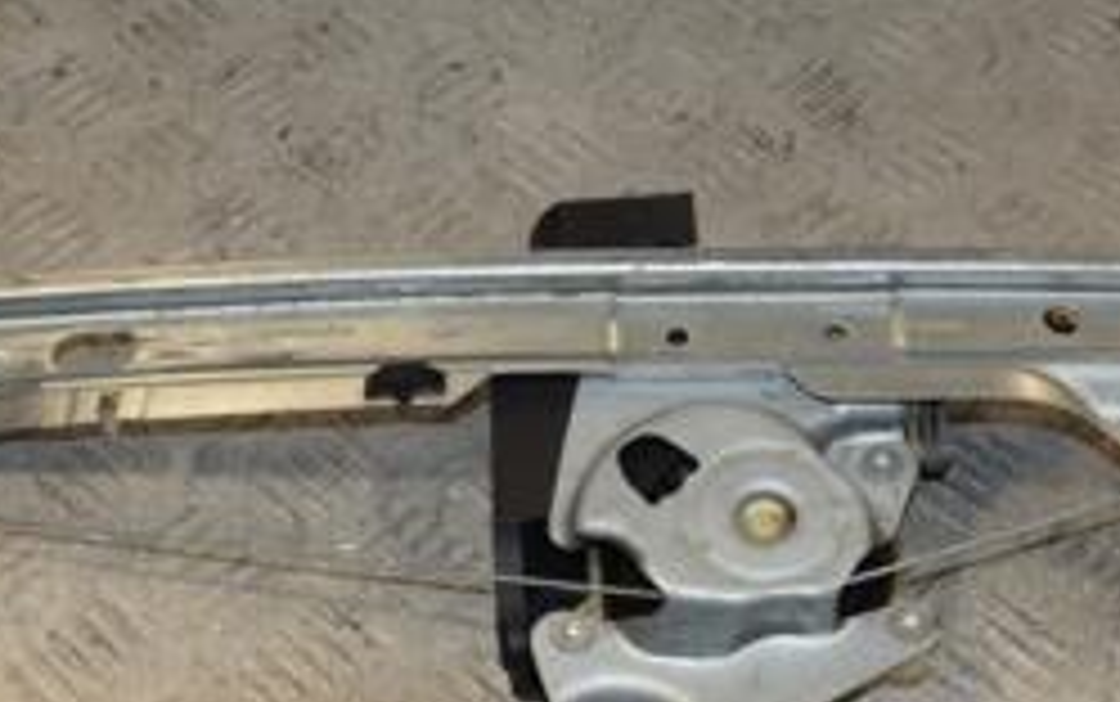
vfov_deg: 16.9
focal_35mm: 77
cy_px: 198
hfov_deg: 26.7
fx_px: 2359
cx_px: 526
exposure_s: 1/200
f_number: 10
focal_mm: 21
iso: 800
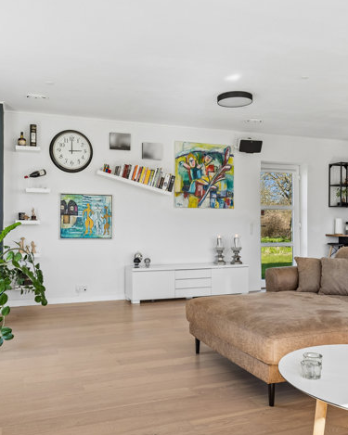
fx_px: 422
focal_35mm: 33
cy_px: 227
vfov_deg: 54.5
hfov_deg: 44.8
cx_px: 175
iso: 200
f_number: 8
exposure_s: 1/60
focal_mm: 20.5
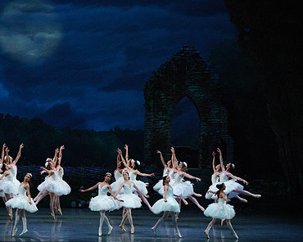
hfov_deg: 13.0
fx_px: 1327
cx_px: 102
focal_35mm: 148
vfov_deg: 10.4
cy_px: 154
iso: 8000
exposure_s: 1/250
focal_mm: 100
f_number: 5.6
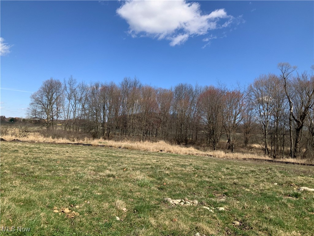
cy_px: 118
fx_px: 263
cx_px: 157
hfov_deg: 61.7
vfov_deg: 48.2
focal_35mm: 29
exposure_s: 1/2058
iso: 16
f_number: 1.8
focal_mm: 3
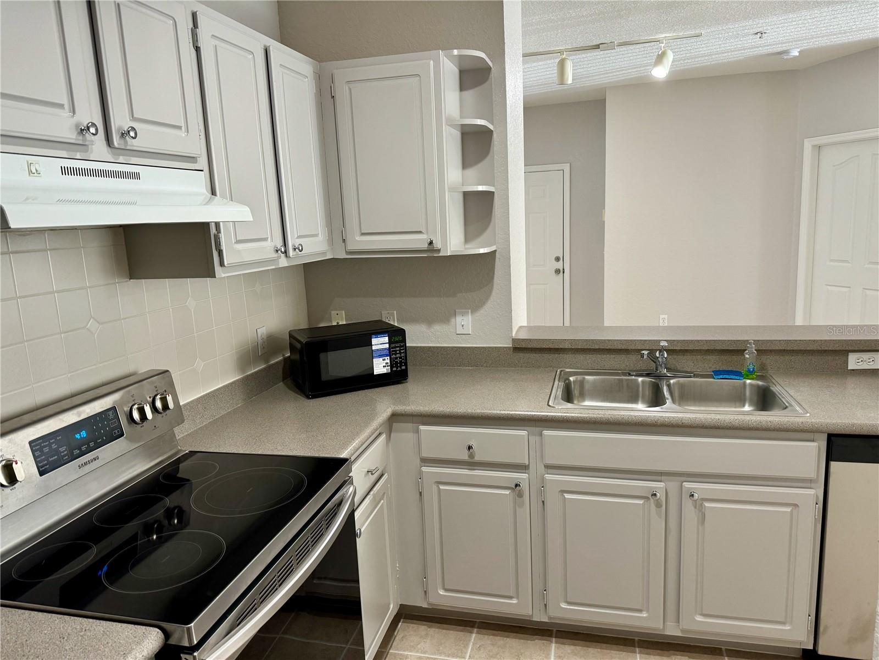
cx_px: 440
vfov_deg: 56.8
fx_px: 609
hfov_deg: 71.6
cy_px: 330
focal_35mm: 24
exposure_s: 1/60
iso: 200
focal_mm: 6.76
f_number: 1.78
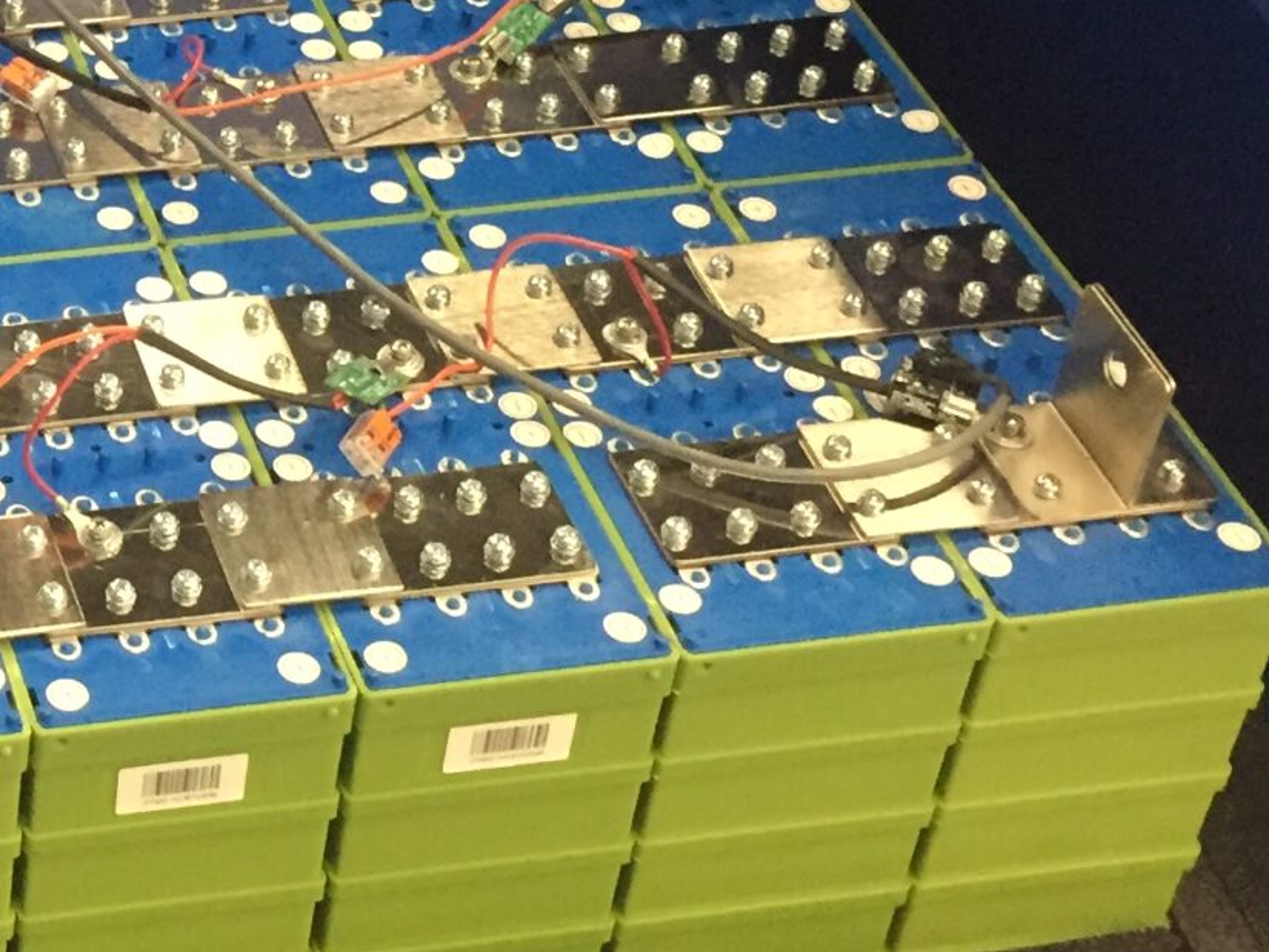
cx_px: -369
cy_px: 68
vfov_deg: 16.2
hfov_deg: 20.0
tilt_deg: -36.8
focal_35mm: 90
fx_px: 3300
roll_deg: +0.8
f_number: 2.2
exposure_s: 1/30
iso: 250
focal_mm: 4.15
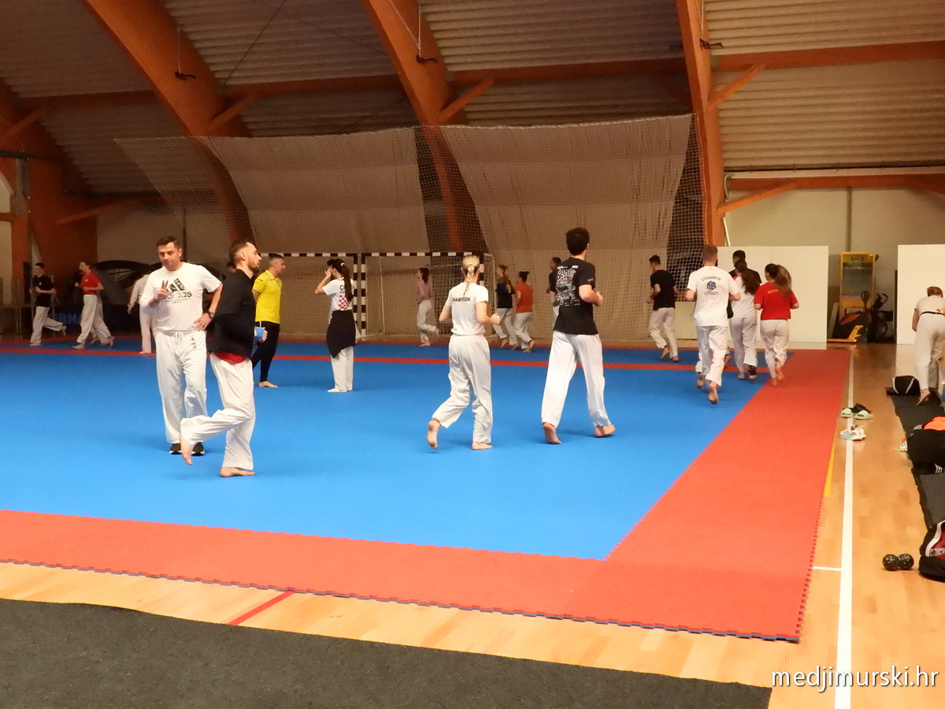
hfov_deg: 45.8
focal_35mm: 41
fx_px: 1119
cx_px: 472
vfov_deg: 35.1
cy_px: 354
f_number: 3.2
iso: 3200
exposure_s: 1/1000
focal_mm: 7.4
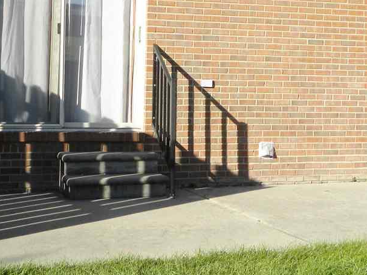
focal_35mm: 78
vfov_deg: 18.5
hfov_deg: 25.0
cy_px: 16
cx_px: 162
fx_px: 827
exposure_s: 1/254
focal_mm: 6.6
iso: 64
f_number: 5.6
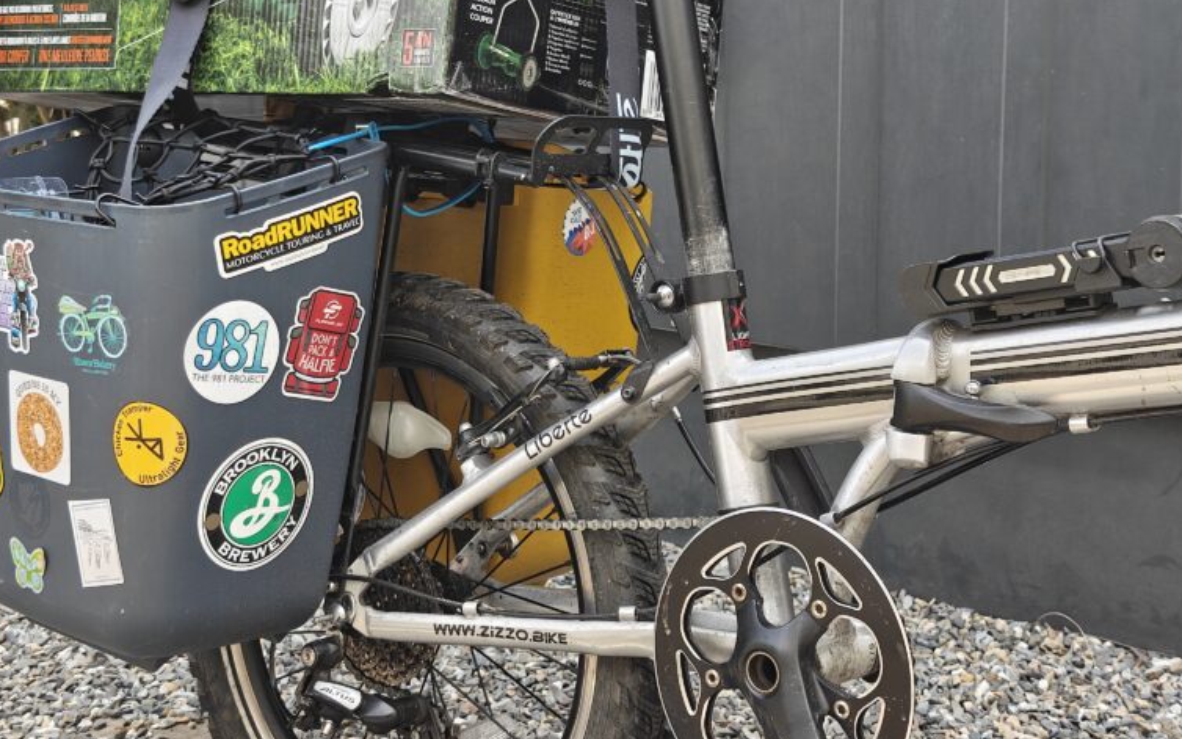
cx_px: 589
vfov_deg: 18.0
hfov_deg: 28.6
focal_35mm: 72
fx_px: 2319
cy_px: 193
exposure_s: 1/923
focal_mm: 6.57
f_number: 1.68
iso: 98
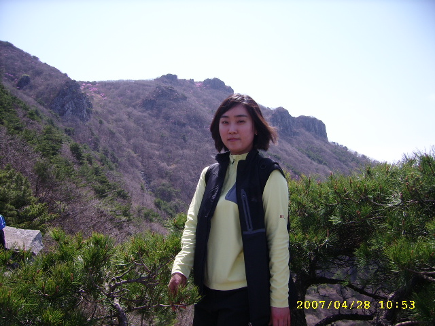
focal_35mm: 35
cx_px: 218
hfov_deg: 52.6
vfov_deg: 40.7
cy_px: 163
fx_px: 440
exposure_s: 1/706
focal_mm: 5.95
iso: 50
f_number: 2.8
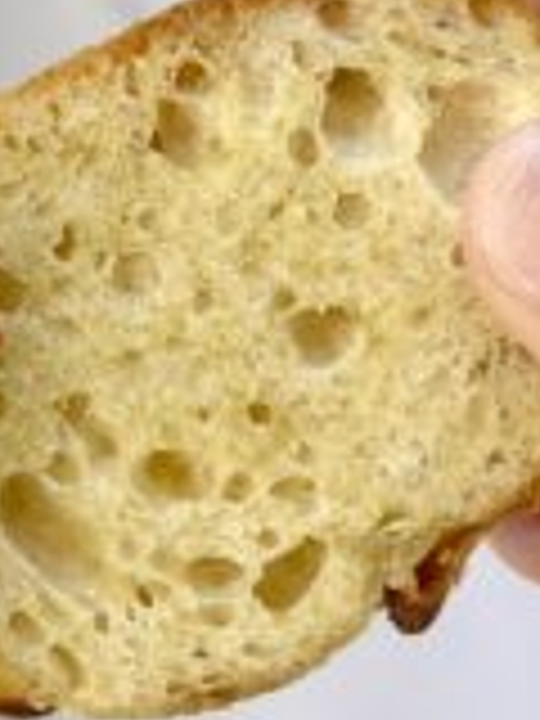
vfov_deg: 13.1
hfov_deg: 9.7
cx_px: -178
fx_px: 3120
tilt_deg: -80.5
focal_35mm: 150
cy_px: 162
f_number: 1.78
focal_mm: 6.86
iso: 64
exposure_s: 1/143
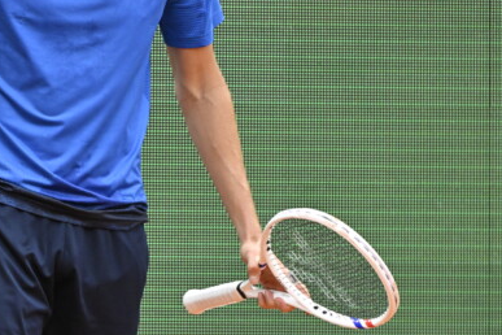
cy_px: 168
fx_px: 13664
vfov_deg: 1.4
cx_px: -102
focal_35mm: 980
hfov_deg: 2.1
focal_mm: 370
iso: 2500
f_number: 5
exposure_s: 1/1250
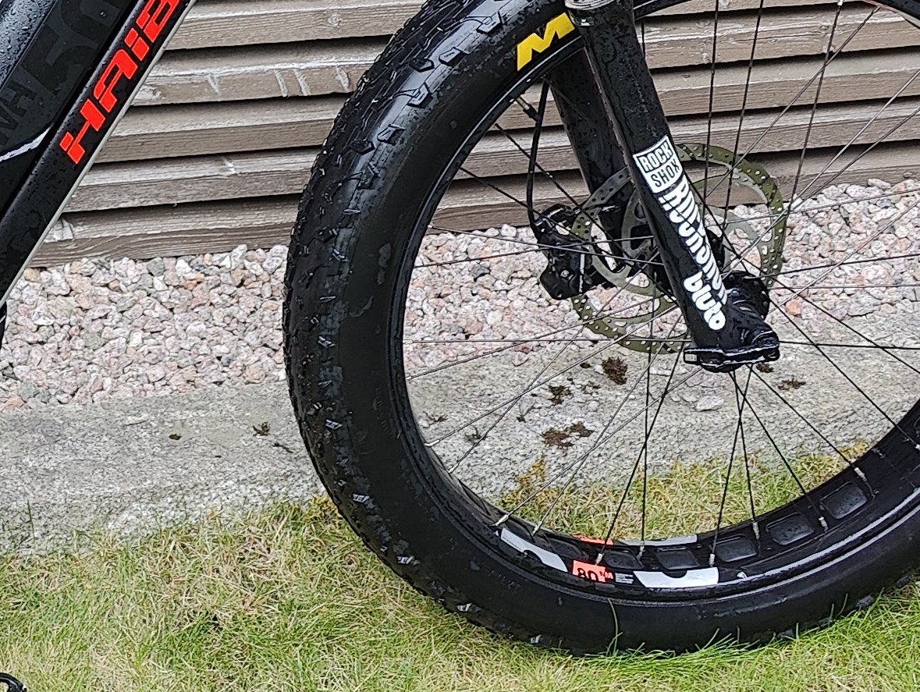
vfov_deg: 18.7
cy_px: 108
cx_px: 54
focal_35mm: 78
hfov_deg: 24.1
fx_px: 2075
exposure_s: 1/245
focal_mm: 6.06
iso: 50
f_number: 16
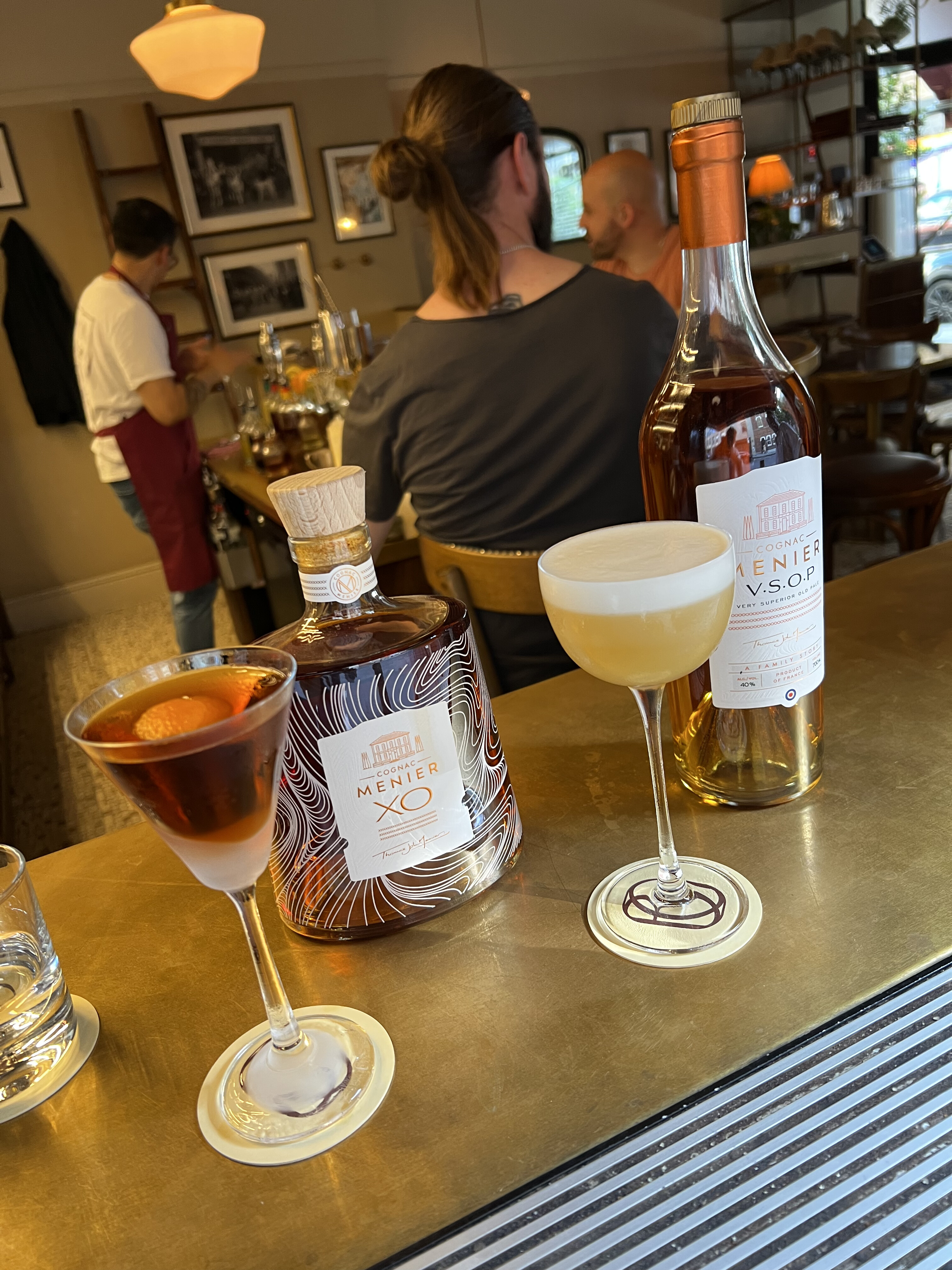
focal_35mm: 26
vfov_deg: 67.3
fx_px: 953
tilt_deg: -21.2
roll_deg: +9.6
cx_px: 476
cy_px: 635
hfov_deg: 53.1
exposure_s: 1/50
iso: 125
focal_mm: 5.7
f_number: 1.5
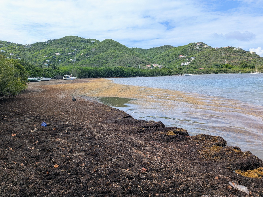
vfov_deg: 56.8
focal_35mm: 24
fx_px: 182
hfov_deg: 71.6
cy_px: 98
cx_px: 132
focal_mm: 4.53
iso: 29
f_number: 1.7
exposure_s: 1/1277
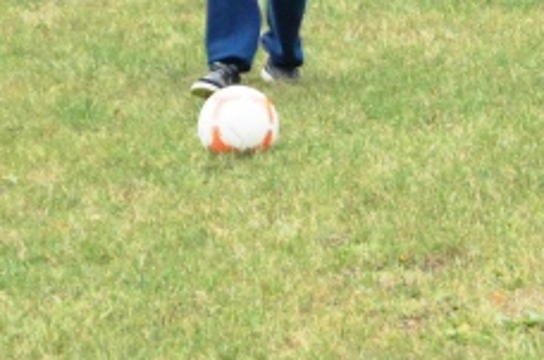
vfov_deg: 3.7
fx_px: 5598
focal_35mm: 371
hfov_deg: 5.6
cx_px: 398
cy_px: -184
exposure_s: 1/1000
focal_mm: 55
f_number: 5.6
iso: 1600
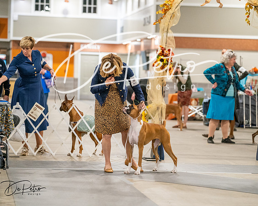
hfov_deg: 13.0
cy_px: 103
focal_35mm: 149
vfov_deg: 10.4
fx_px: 1135
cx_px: 129
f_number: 3.5
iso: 6400
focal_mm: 132
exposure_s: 1/250
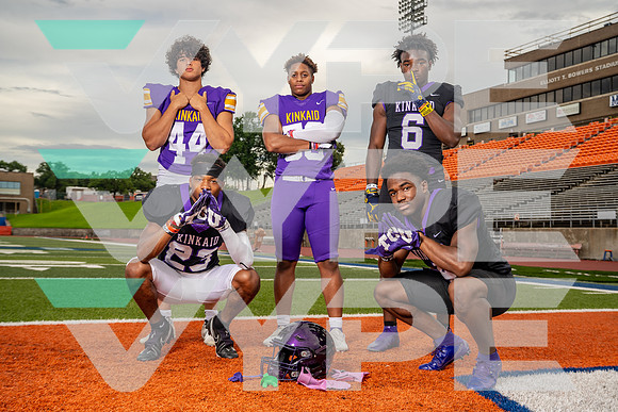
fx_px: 652
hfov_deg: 50.7
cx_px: 309
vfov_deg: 35.1
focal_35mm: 38
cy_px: 206
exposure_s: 1/125
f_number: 6.3
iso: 100
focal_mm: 38
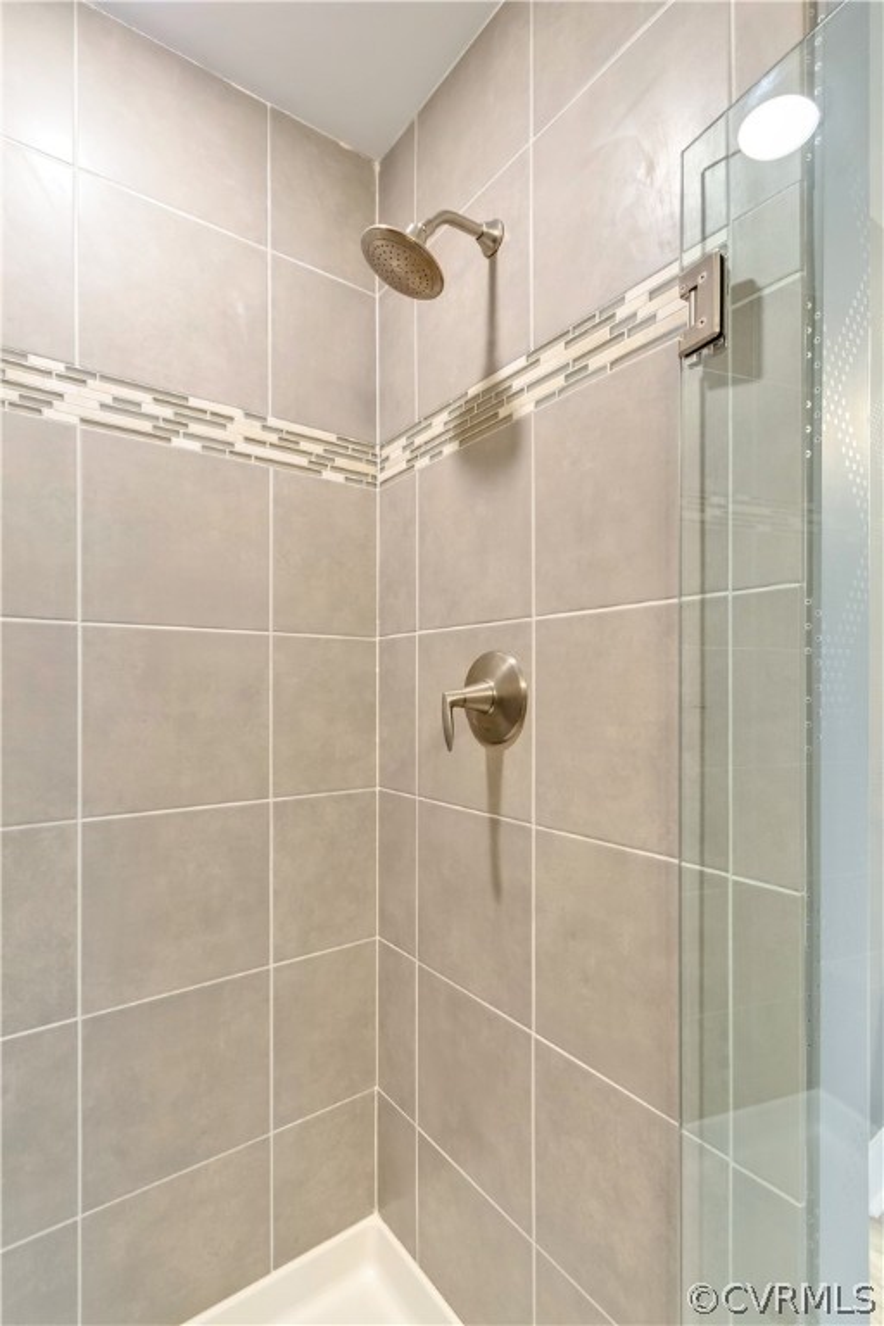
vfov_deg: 100.4
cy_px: 663
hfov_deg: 77.3
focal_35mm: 15
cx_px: 442
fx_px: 552
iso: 400
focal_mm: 10
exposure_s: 1/4
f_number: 9
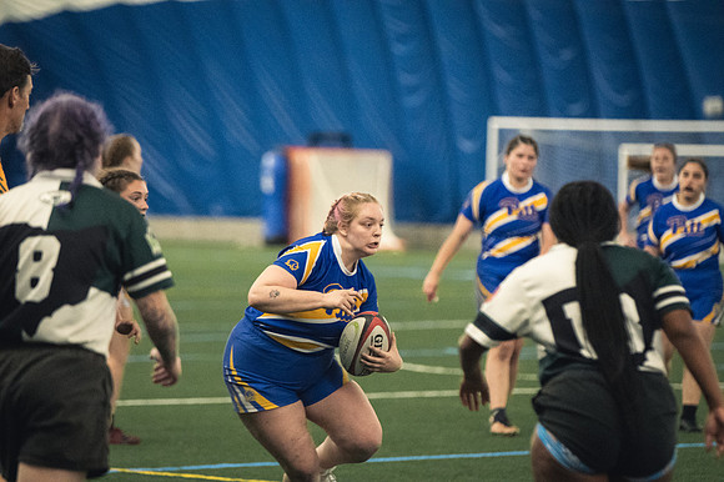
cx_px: 362
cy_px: 241
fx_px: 5125
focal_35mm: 255
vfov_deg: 5.4
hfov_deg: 8.1
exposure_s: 1/500
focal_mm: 170
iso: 9000
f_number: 2.8
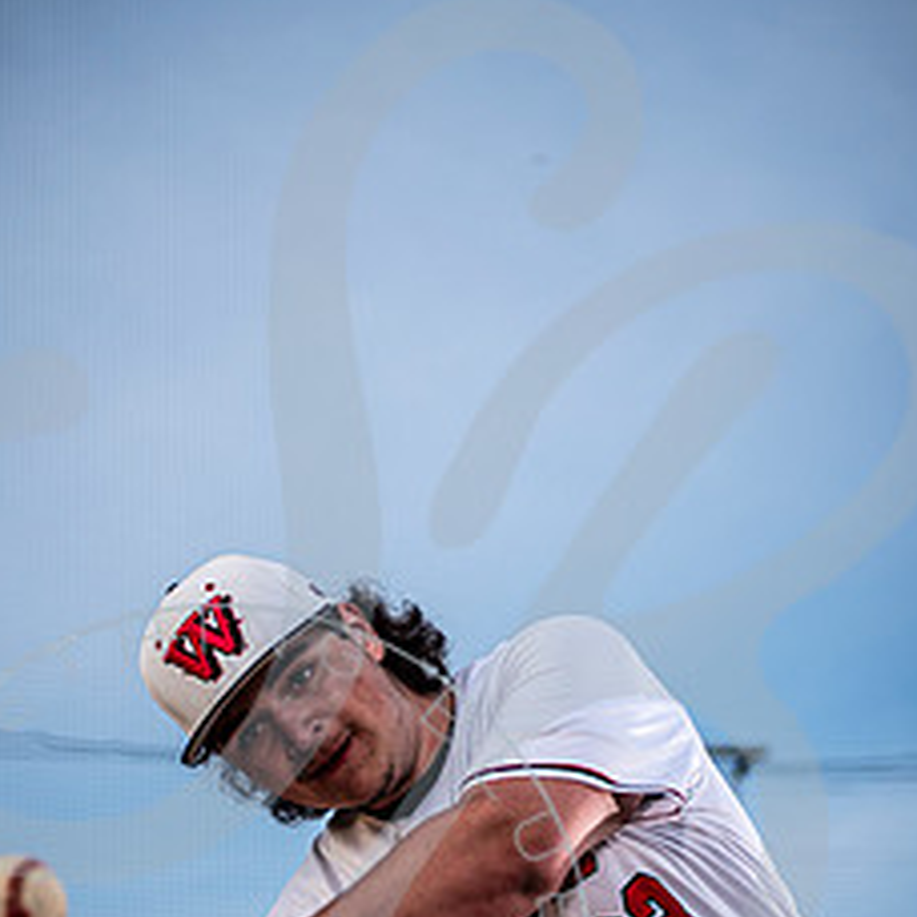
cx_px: 402
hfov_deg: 16.7
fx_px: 3117
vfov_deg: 16.7
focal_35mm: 104
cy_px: 672
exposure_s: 1/1600
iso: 100
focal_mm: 62
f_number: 2.8
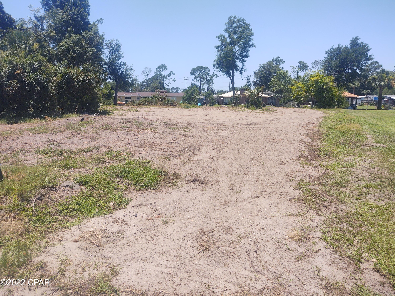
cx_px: 198
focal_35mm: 27
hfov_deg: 65.3
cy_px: 148
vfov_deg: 51.4
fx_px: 308
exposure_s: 1/3317
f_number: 1.7
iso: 100
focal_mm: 4.75
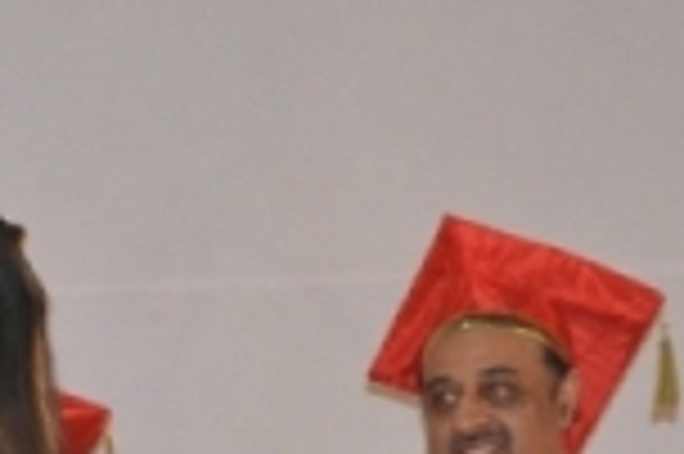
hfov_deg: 8.3
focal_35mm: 244
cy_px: 625
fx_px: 4640
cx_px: -306
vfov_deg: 5.6
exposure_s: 1/60
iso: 3200
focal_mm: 55
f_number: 5.6
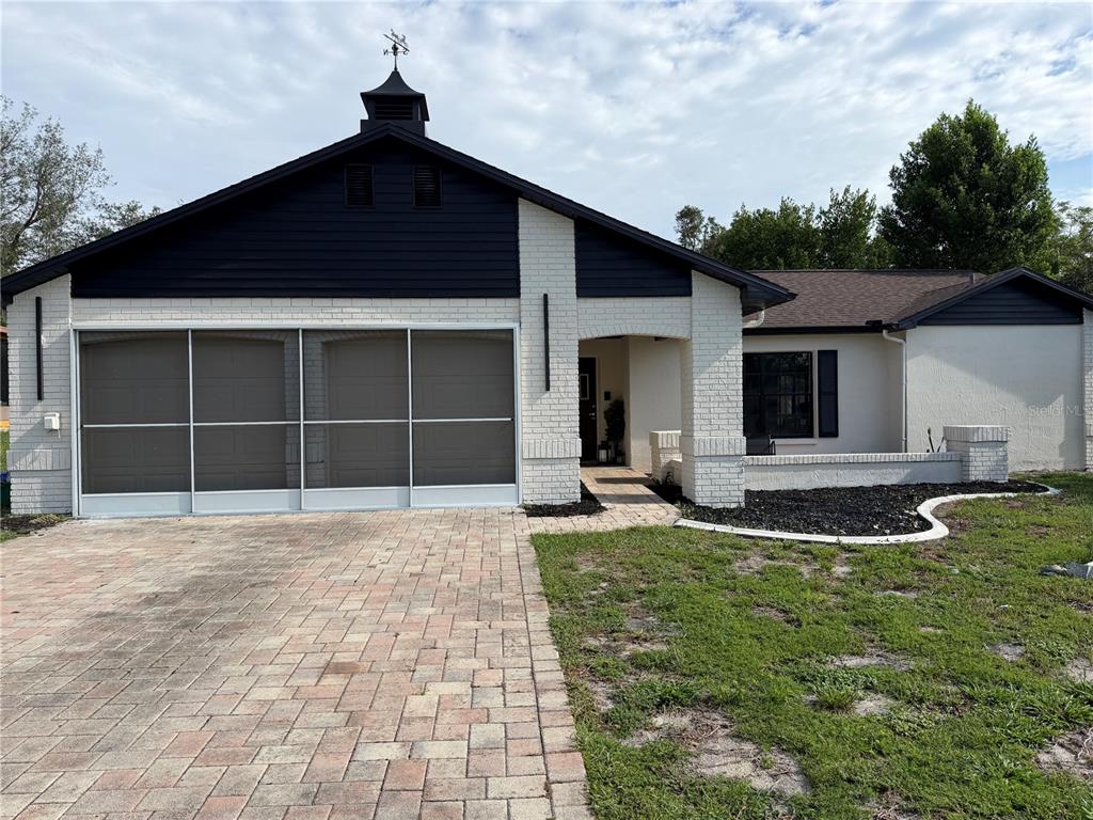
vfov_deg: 56.8
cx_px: 546
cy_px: 410
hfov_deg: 71.6
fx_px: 758
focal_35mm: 24
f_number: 1.78
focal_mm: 6.76
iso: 80
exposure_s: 1/4975
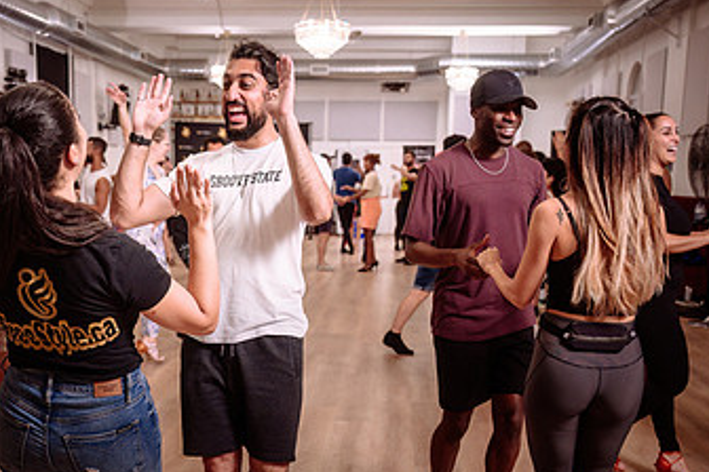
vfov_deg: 30.8
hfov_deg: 45.3
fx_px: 847
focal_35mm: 43
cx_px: 304
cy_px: 334
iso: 800
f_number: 2.8
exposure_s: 1/160
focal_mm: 24
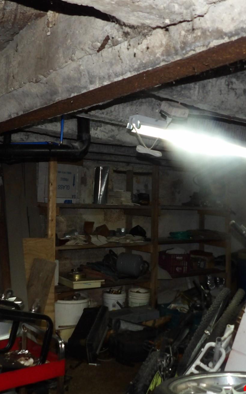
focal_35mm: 40
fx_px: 429
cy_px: 213
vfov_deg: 49.2
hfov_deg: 32.0
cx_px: 110
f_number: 3.2
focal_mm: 4.3
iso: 200
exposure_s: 1/28
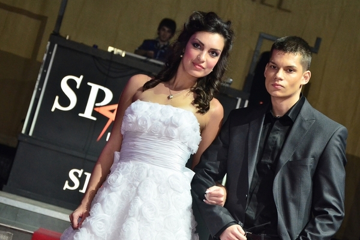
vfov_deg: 10.0
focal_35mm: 137
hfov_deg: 15.0
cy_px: 146
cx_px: 183
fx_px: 1370
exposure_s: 1/125
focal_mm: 70
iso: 1600
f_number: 5.3
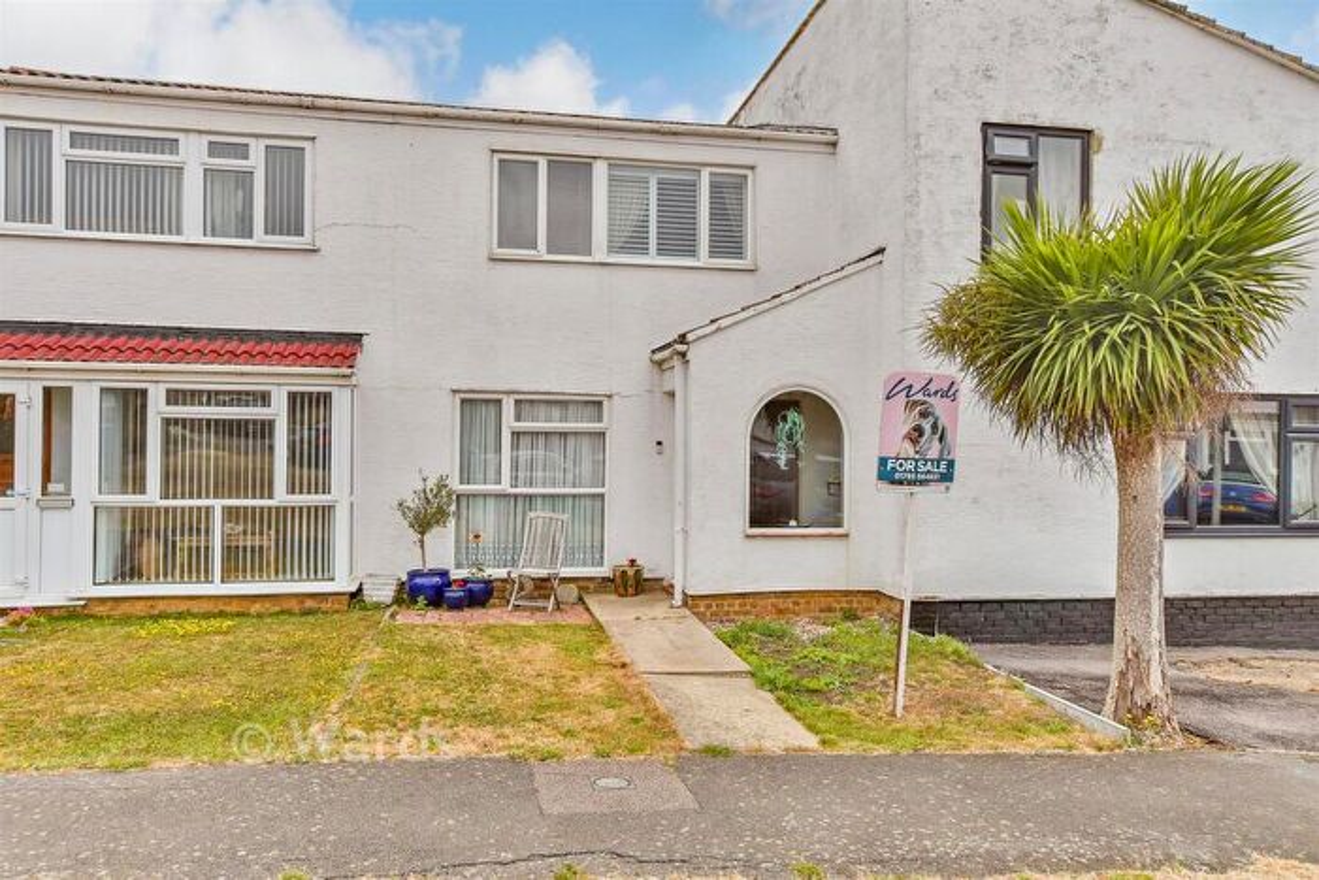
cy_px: 440
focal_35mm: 27
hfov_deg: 67.4
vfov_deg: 47.9
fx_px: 989
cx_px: 660
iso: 500
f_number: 10
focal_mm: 18
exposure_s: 1/400
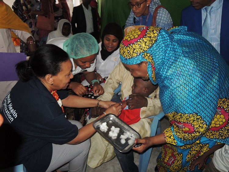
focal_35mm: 24
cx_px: 114
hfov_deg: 71.6
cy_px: 86
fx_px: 159
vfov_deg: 56.8
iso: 200
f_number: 1.8
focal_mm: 4.3
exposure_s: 1/30
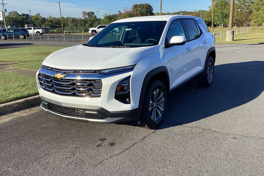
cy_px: 84
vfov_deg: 40.0
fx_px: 242
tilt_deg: -13.5
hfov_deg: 57.2
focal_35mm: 33
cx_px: 135
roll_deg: +0.5
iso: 25
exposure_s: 1/994
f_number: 2.4
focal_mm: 3.3
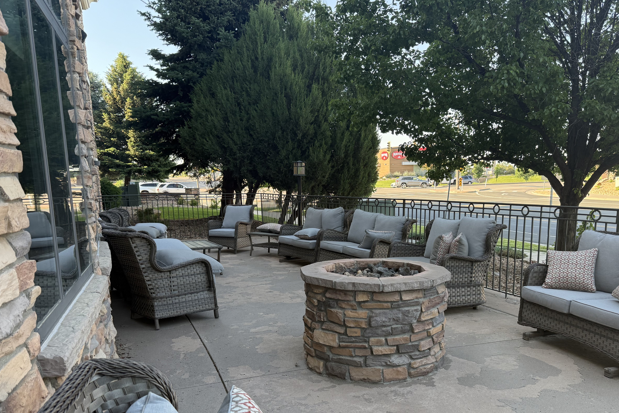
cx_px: 352
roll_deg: +1.7
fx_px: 516
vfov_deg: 43.1
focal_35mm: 30
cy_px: 271
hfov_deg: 61.7
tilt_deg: -10.5
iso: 100
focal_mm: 6.76
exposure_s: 1/450
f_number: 1.78
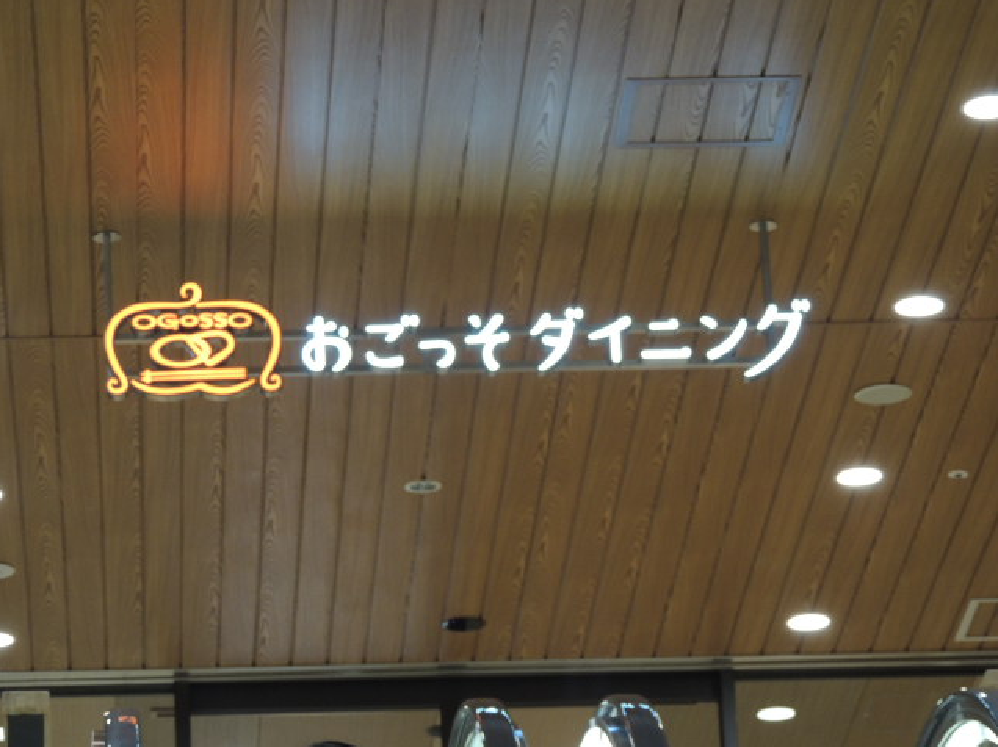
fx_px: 5359
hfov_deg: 10.6
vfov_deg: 8.0
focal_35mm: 186
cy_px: 373
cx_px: 498
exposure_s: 1/40
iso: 400
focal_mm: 33
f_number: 4.6
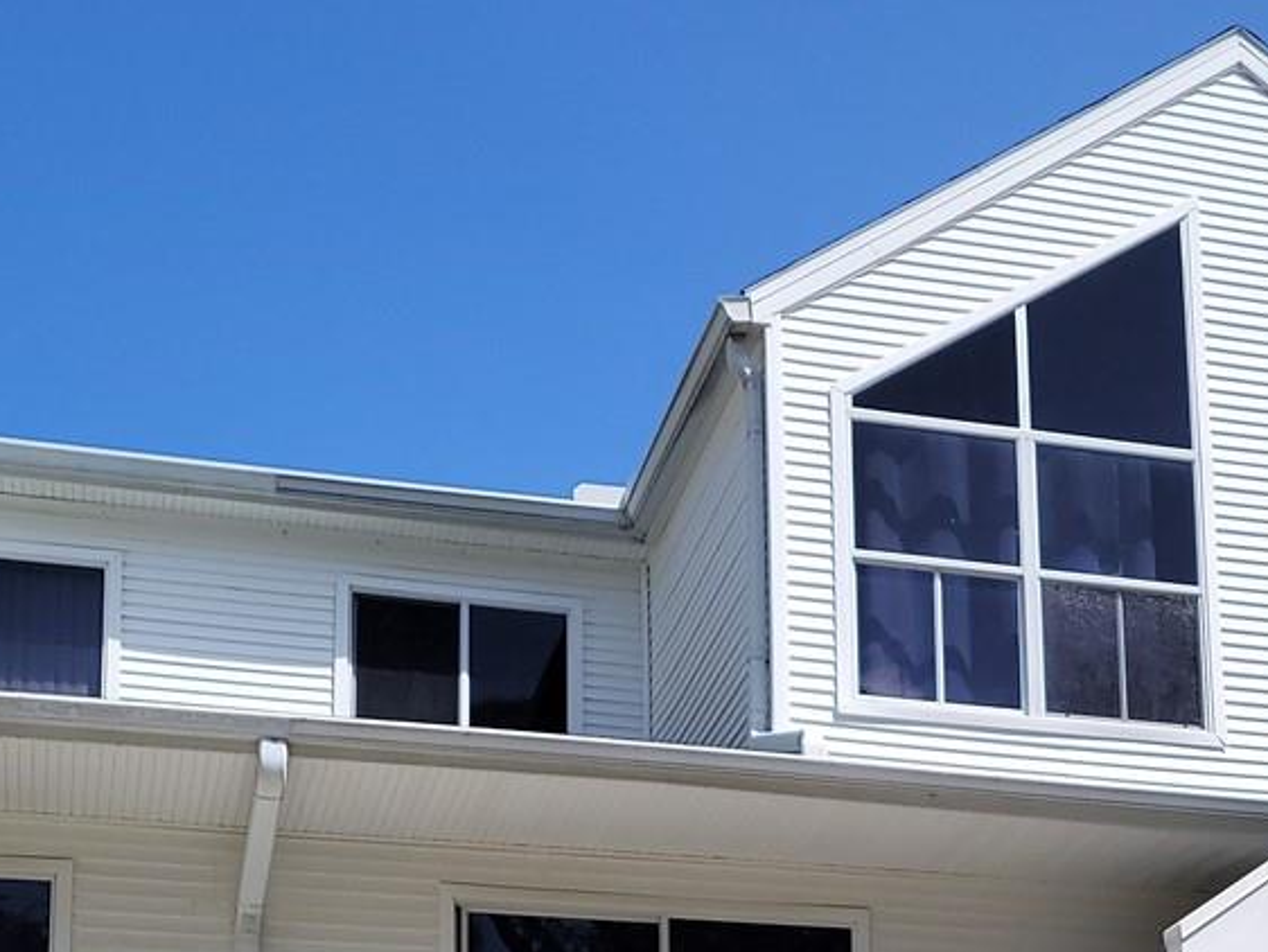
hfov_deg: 26.0
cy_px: 1169
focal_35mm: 74
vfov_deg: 18.7
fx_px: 2712
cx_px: 939
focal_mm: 5.4
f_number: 1.8
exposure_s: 1/2671
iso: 40
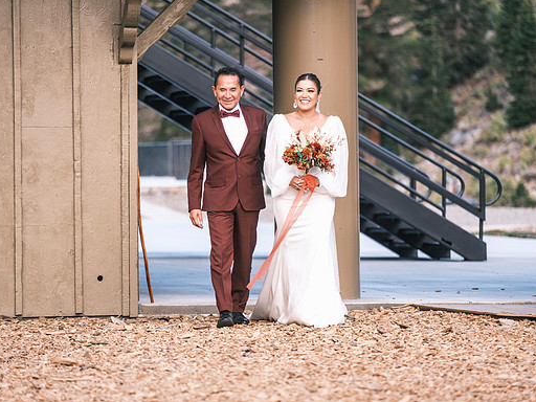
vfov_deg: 6.5
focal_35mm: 229
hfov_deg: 8.6
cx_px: 258
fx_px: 3546
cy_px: 200
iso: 400
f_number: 2.8
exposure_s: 1/480
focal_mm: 140
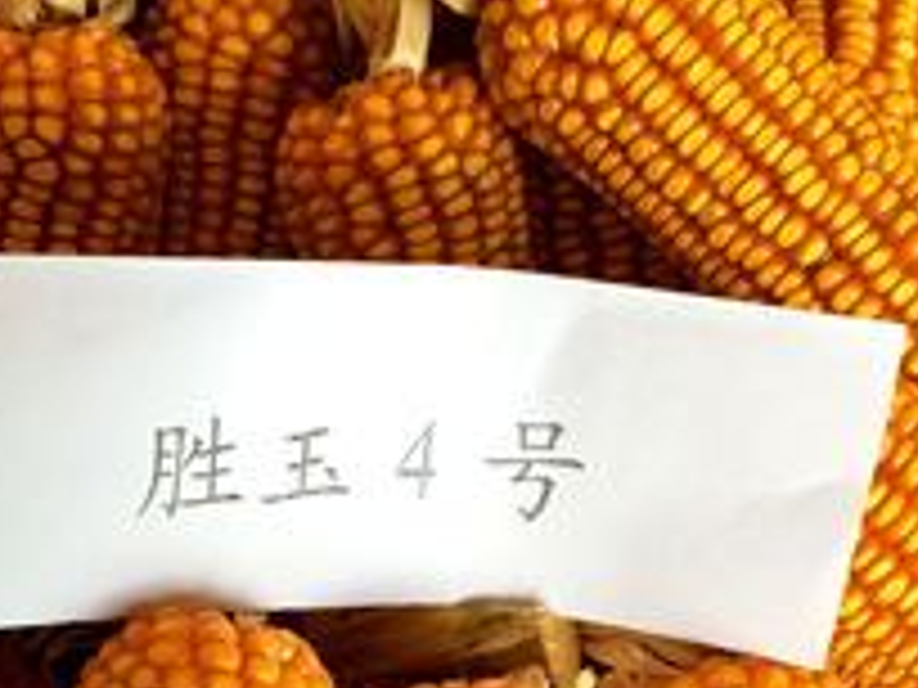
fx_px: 1883
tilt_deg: -54.8
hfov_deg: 27.0
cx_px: 230
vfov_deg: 20.1
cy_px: 695
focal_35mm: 71
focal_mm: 4.15
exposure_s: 1/60
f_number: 2.2
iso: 40
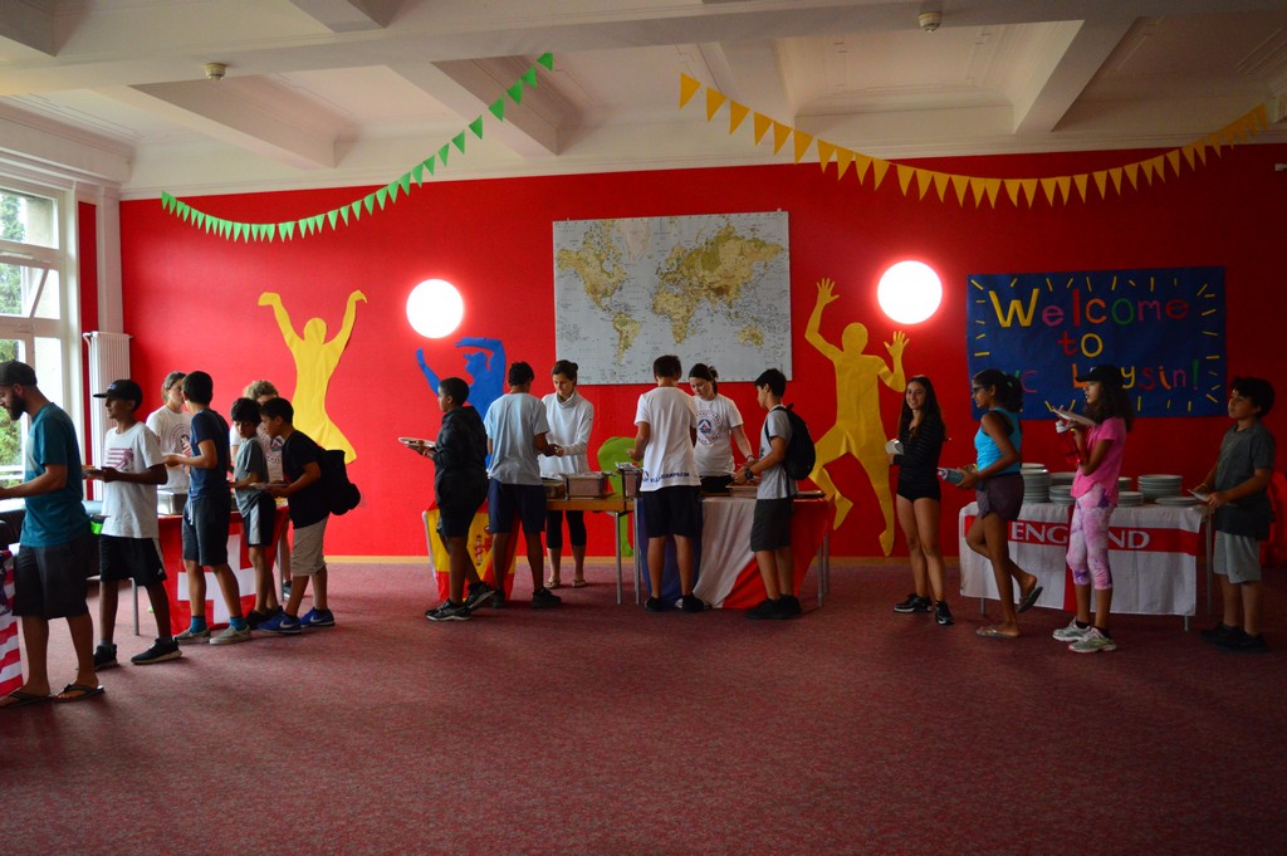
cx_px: 644
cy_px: 428
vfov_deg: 36.8
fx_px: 1286
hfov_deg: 53.2
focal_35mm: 36
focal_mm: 24
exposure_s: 1/160
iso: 1600
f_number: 4
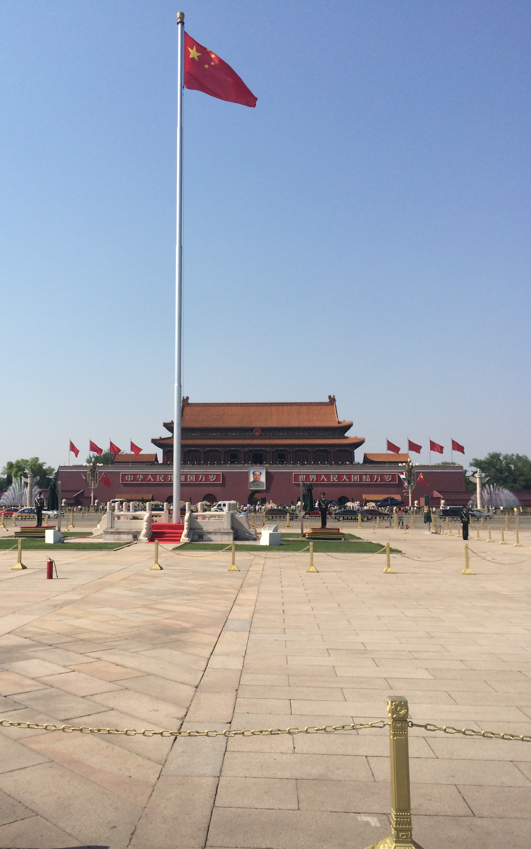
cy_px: 423
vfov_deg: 61.2
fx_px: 718
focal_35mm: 31
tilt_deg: +2.5
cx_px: 227
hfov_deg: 40.5
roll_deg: +1.4
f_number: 2.2
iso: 32
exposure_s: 1/3425
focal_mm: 4.15
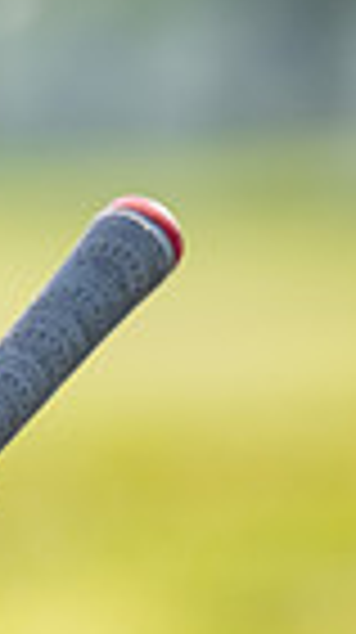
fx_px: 21798
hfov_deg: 0.9
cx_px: -671
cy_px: -88
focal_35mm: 1295
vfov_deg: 1.7
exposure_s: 1/640
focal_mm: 300
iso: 200
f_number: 5.6
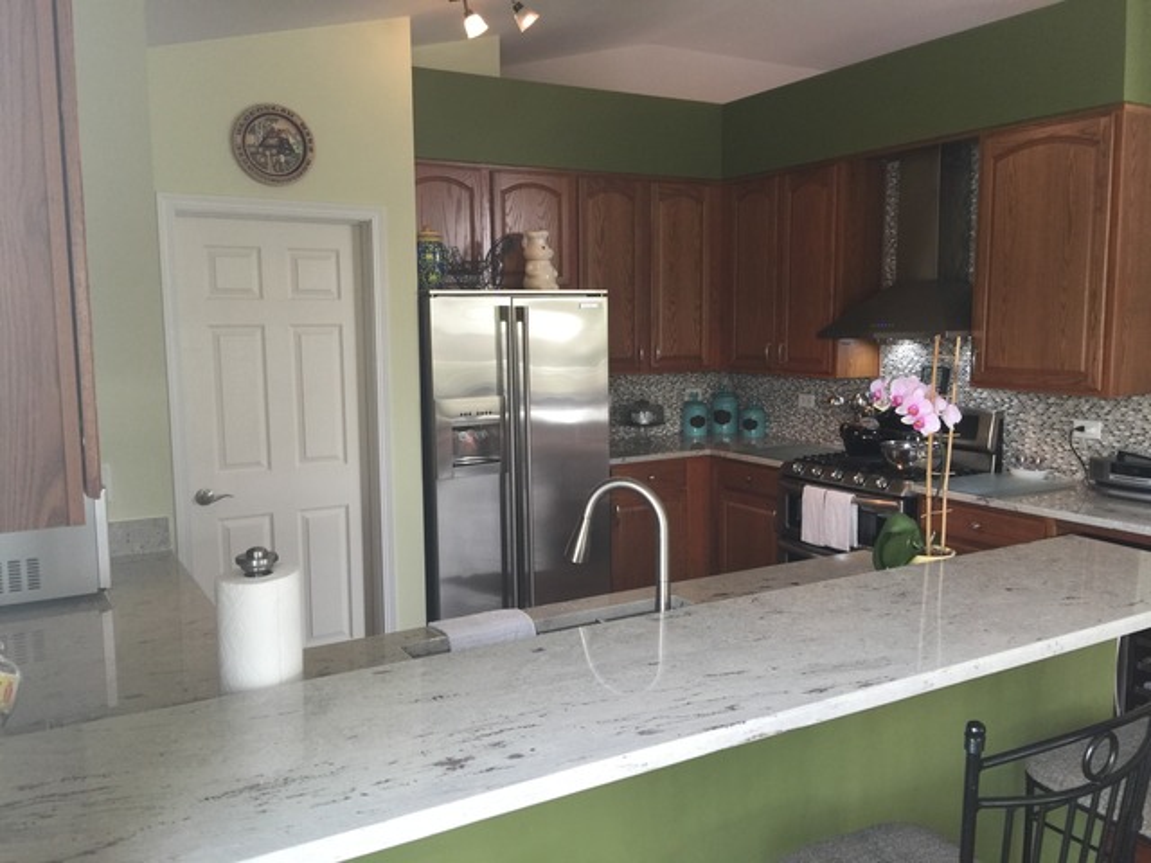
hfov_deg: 61.7
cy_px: 432
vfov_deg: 48.2
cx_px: 576
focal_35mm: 29
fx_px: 964
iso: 50
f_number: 2.2
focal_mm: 4.15
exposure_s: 1/30
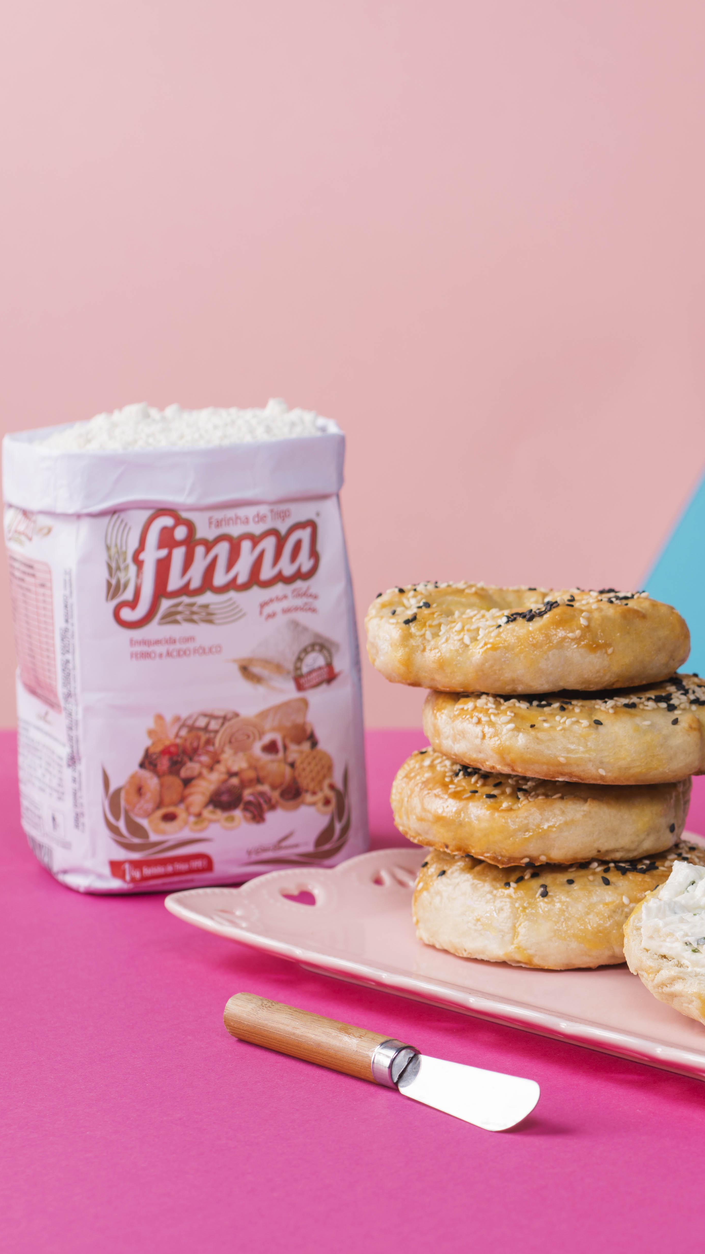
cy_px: 625
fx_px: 4453
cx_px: 810
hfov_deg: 9.0
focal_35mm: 134
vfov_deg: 16.0
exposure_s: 1/125
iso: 100
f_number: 6.7
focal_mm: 85
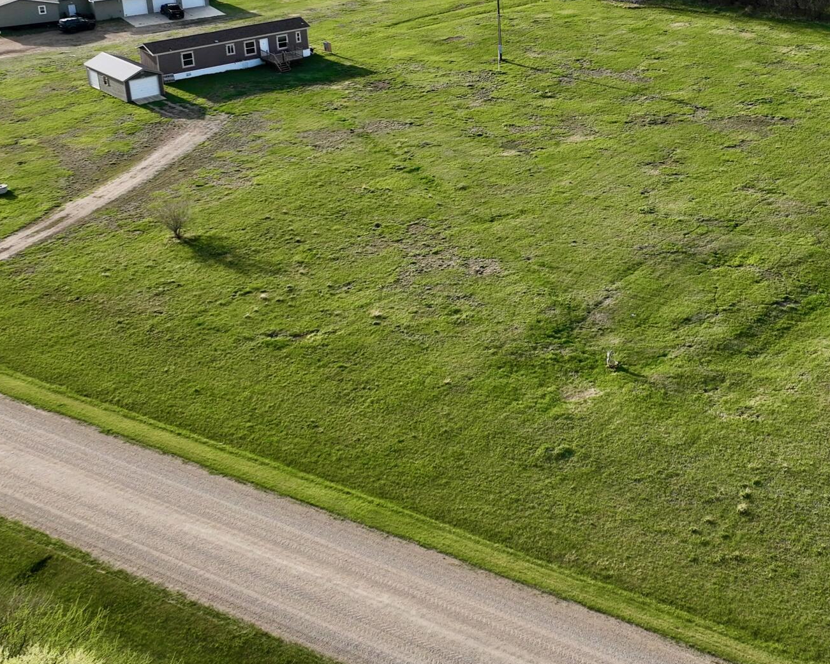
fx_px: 1327
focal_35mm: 54
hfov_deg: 33.4
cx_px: 706
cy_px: 159
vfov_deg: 27.7
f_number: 2.8
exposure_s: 1/2500
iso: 230
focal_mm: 12.29
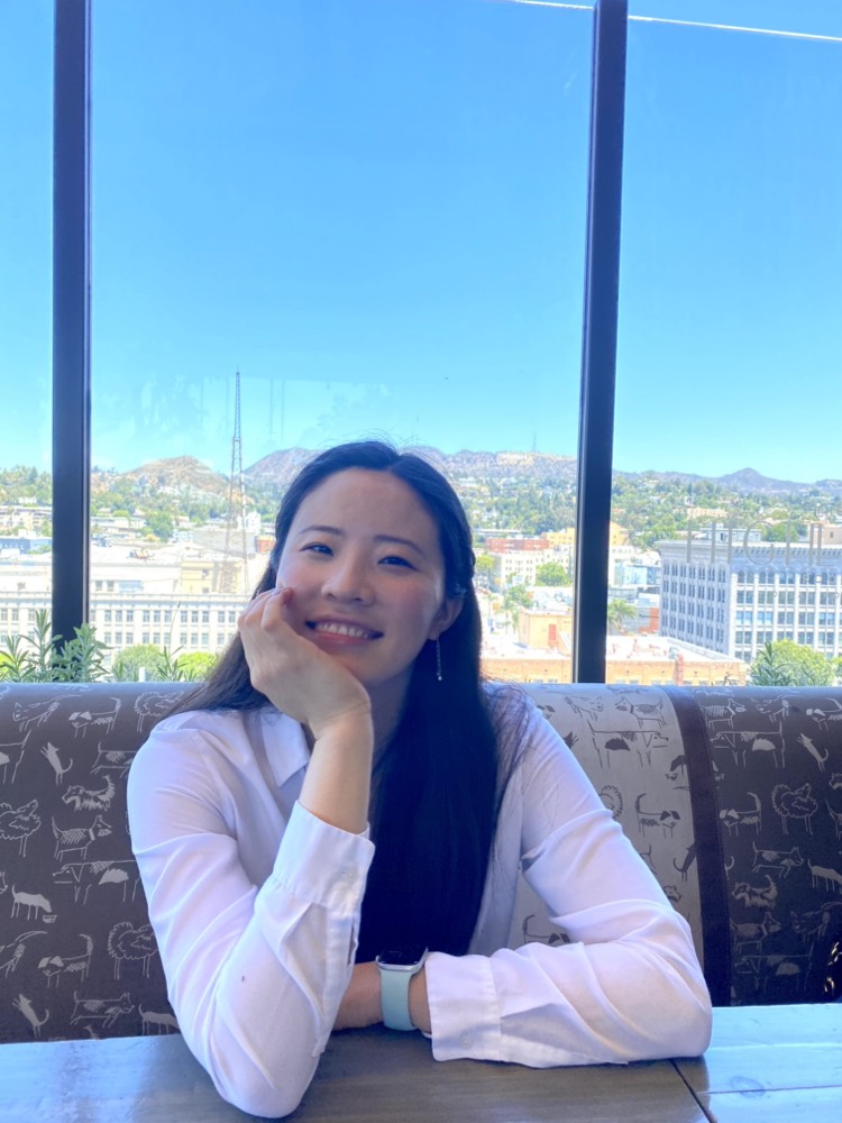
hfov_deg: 53.1
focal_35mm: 26
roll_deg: -1.8
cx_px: 421
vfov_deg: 67.3
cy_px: 562
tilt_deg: -1.3
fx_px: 843
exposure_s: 1/568
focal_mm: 4.25
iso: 32
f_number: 1.8
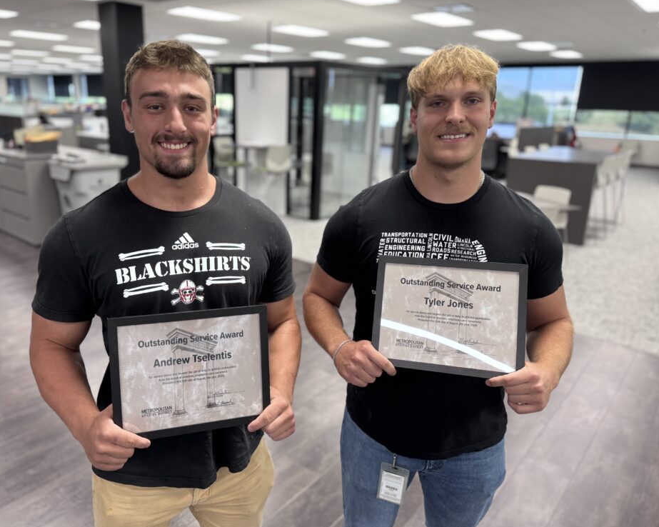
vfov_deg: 54.9
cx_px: 296
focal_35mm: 26
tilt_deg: -18.3
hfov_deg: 65.9
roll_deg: -1.4
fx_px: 507
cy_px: 258
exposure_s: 1/60
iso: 200
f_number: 1.78
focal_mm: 6.76
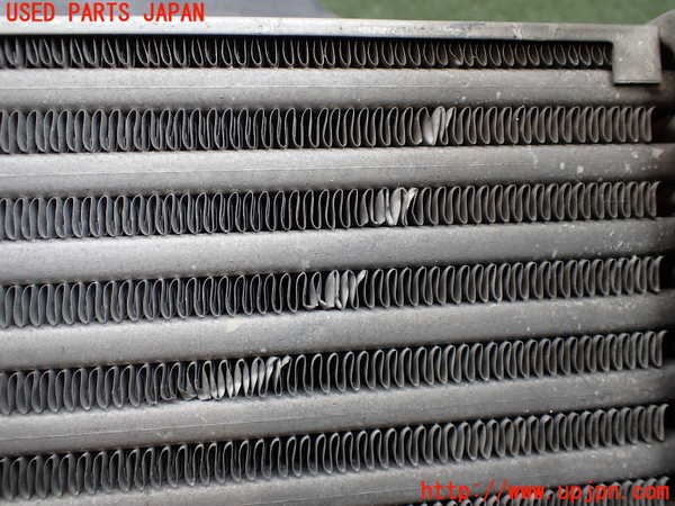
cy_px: 253
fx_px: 585
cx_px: 338
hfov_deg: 60.0
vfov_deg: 46.8
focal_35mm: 30
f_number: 2.3
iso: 125
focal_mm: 5.4
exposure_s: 1/125
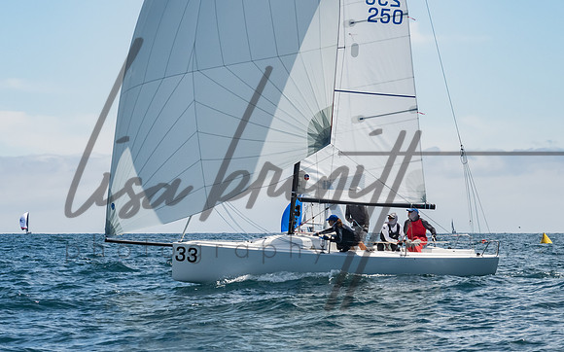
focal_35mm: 196
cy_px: 208
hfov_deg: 10.7
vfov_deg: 6.7
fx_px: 3004
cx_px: 270
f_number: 14
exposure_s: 1/1000
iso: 640
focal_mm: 112
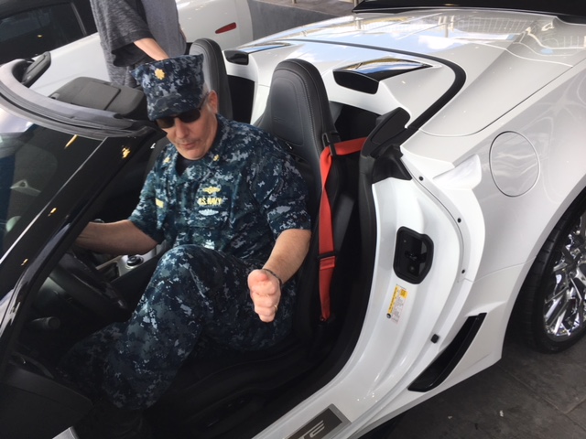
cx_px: 293
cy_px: 220
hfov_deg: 61.7
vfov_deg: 48.2
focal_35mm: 29
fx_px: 491
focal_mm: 4.15
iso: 25
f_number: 2.2
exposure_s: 1/264
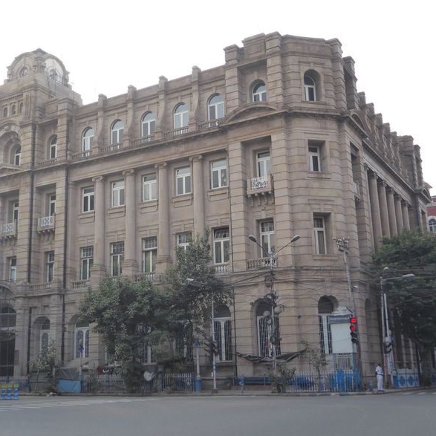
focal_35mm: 47
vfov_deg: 36.1
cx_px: 175
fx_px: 670
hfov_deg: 35.9
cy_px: 221
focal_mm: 6.7
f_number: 3.7
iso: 125
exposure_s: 1/125
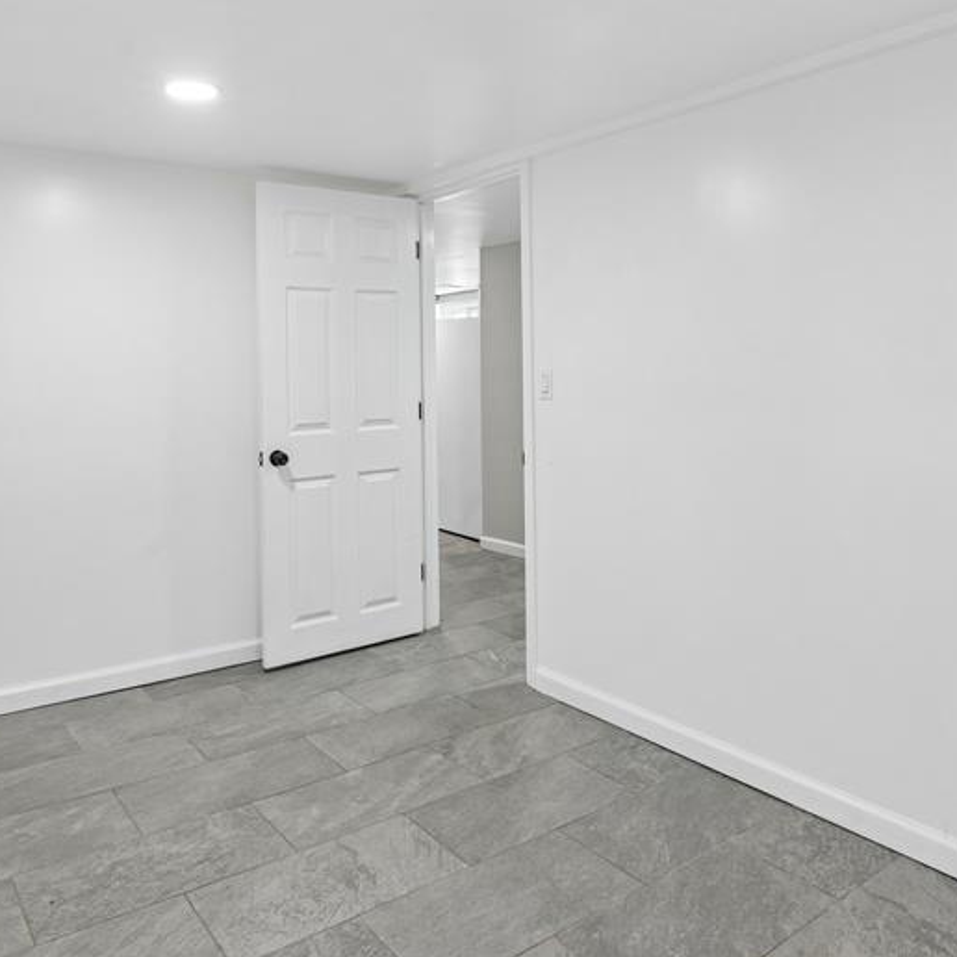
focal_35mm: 28
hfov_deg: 57.5
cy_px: 362
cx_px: 449
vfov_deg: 56.9
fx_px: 871
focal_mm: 16.5
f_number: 9
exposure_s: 1/13
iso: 400
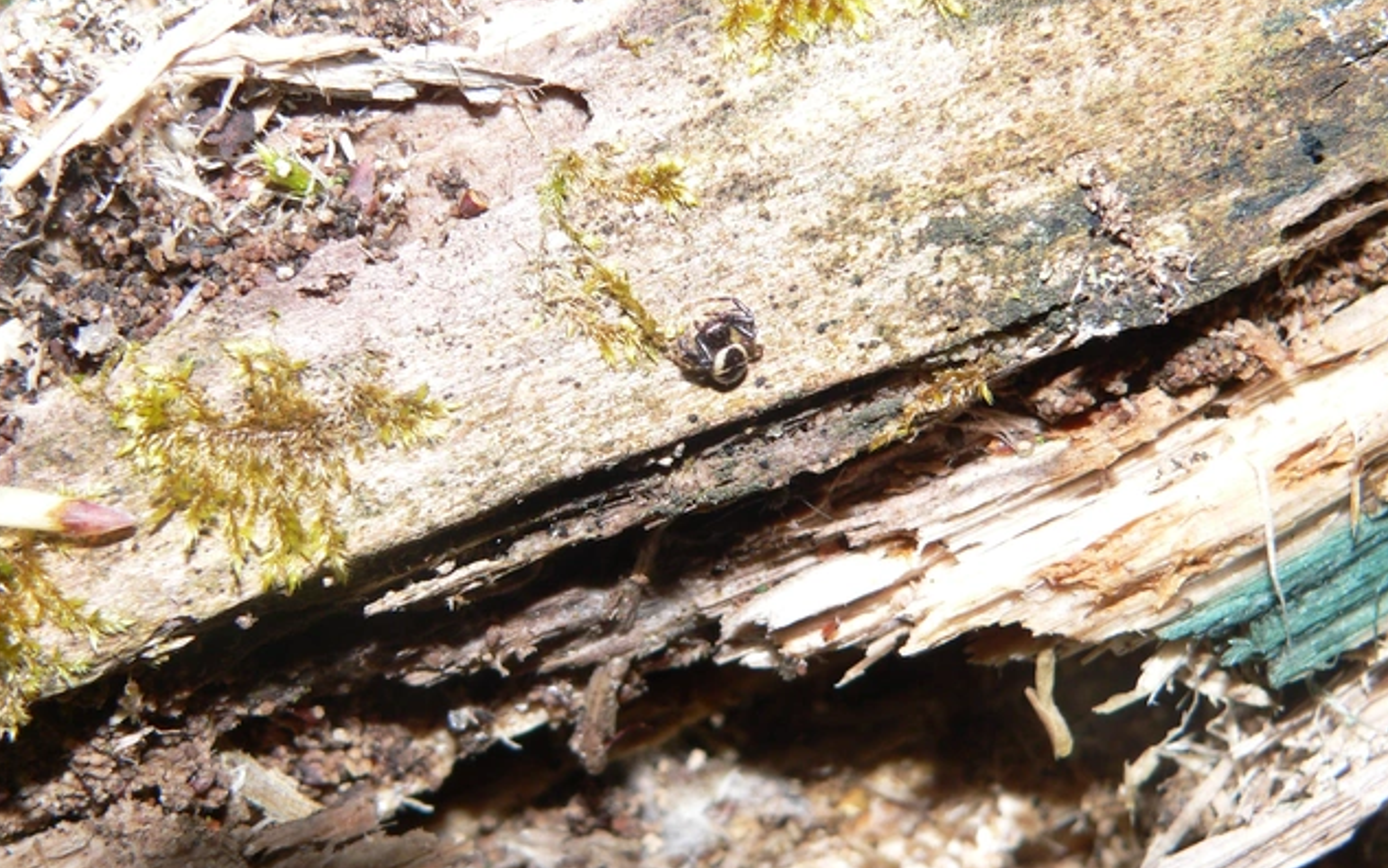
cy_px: 390
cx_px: 689
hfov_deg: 27.5
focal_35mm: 75
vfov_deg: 17.4
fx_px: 2838
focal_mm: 11.6
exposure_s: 1/60
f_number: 4
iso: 100
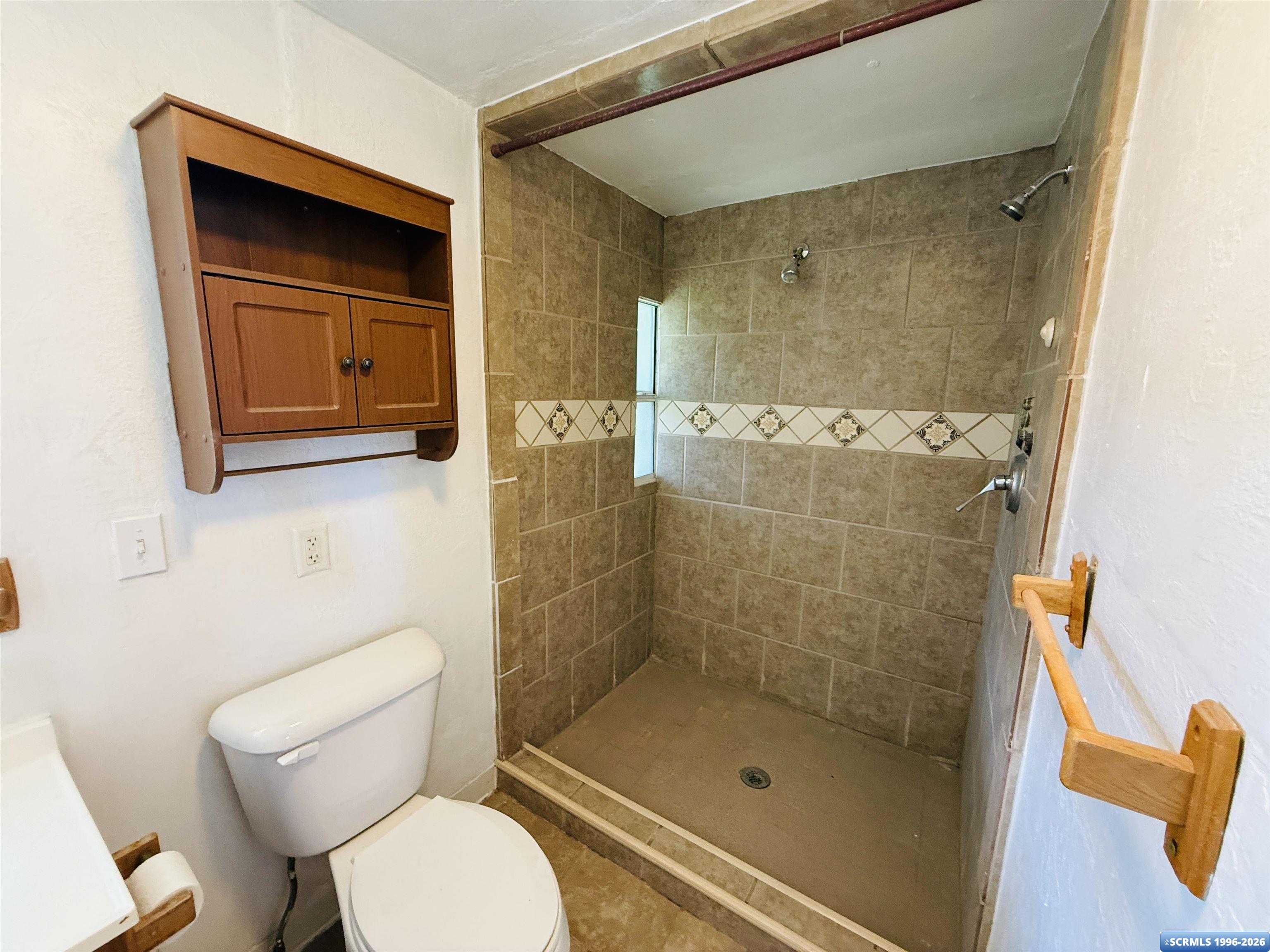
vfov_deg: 85.7
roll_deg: -1.9
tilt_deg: -10.0
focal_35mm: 14
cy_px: 476
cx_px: 635
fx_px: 514
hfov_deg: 102.1
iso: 320
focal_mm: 2.22
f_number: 2.2
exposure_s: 1/60
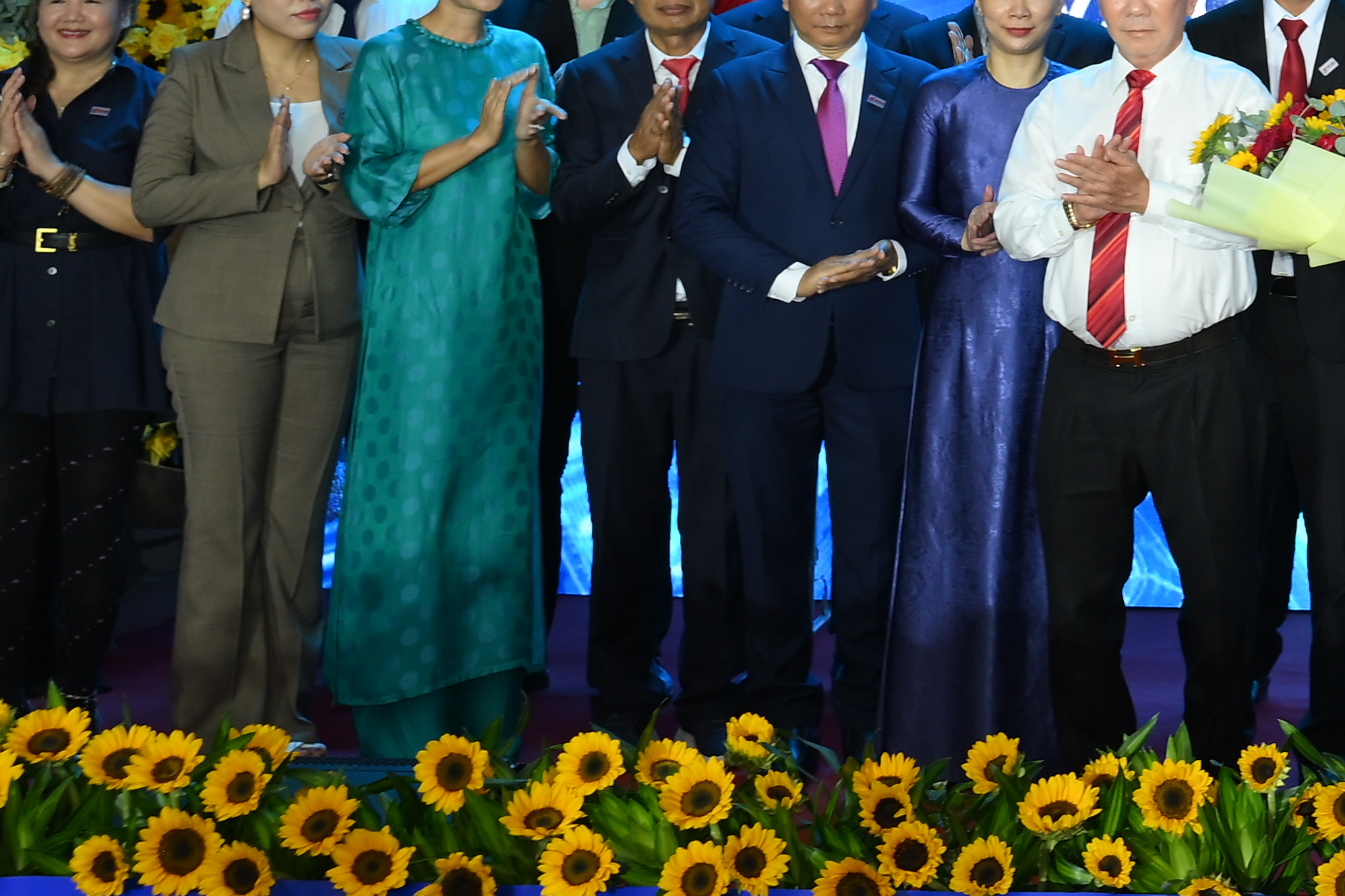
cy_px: -155
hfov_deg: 20.0
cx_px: 1722
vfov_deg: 14.1
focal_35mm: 94
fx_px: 3512
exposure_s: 1/160
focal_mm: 31
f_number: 4
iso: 500
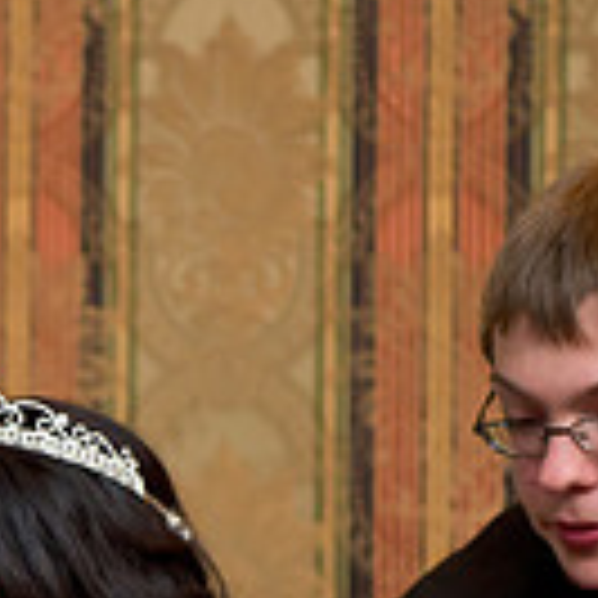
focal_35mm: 260
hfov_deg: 6.7
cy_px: 688
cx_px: -58
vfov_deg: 6.7
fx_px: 5082
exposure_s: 1/125
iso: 1600
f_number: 3.2
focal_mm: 70
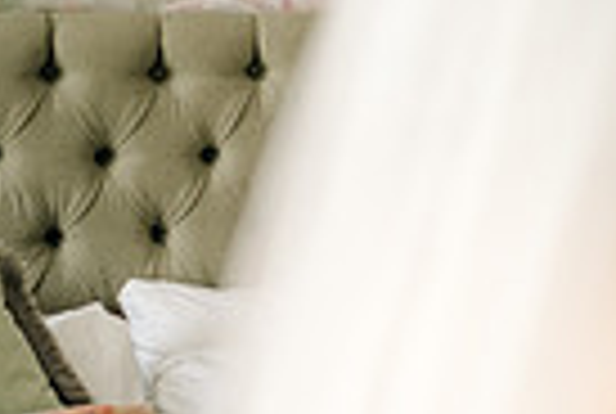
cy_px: 110
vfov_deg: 9.3
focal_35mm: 148
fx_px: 2538
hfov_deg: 12.3
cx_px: 1219
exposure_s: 1/200
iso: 100
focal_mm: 35
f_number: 2
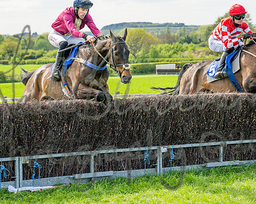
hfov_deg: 12.9
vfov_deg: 10.4
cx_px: 99
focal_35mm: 149
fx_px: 1128
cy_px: 107
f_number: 4
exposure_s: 1/2000
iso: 400
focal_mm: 70
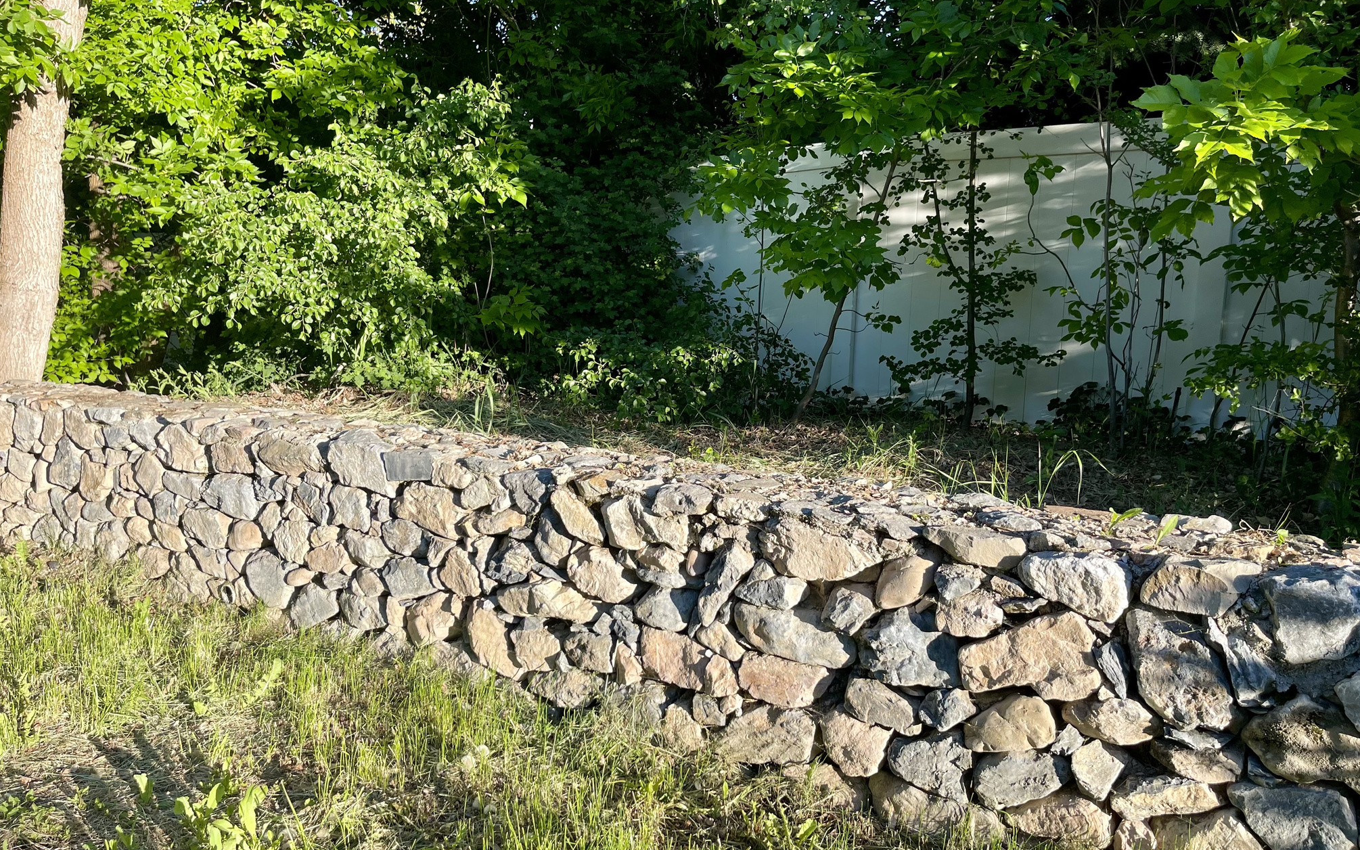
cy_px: 448
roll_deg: -2.3
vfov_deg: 46.0
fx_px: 1001
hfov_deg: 68.4
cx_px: 677
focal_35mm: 27
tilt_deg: -8.6
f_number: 1.6
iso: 32
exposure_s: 1/836
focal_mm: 5.1
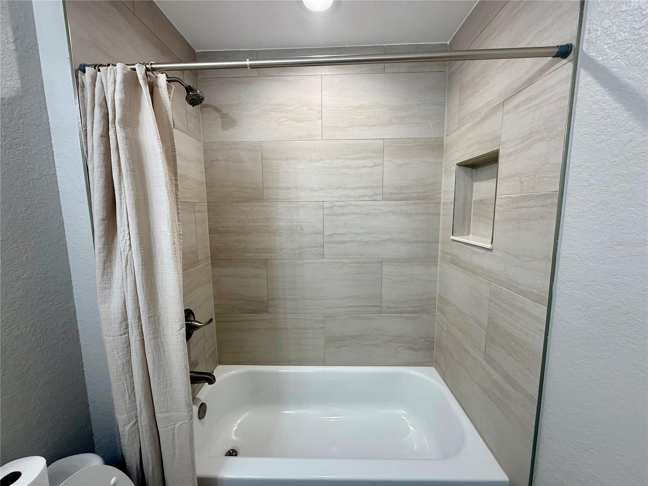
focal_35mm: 14
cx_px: 324
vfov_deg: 85.7
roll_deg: +0.8
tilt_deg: -8.0
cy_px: 243
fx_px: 262
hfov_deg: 102.1
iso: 160
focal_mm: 2.22
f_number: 2.2
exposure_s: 1/120
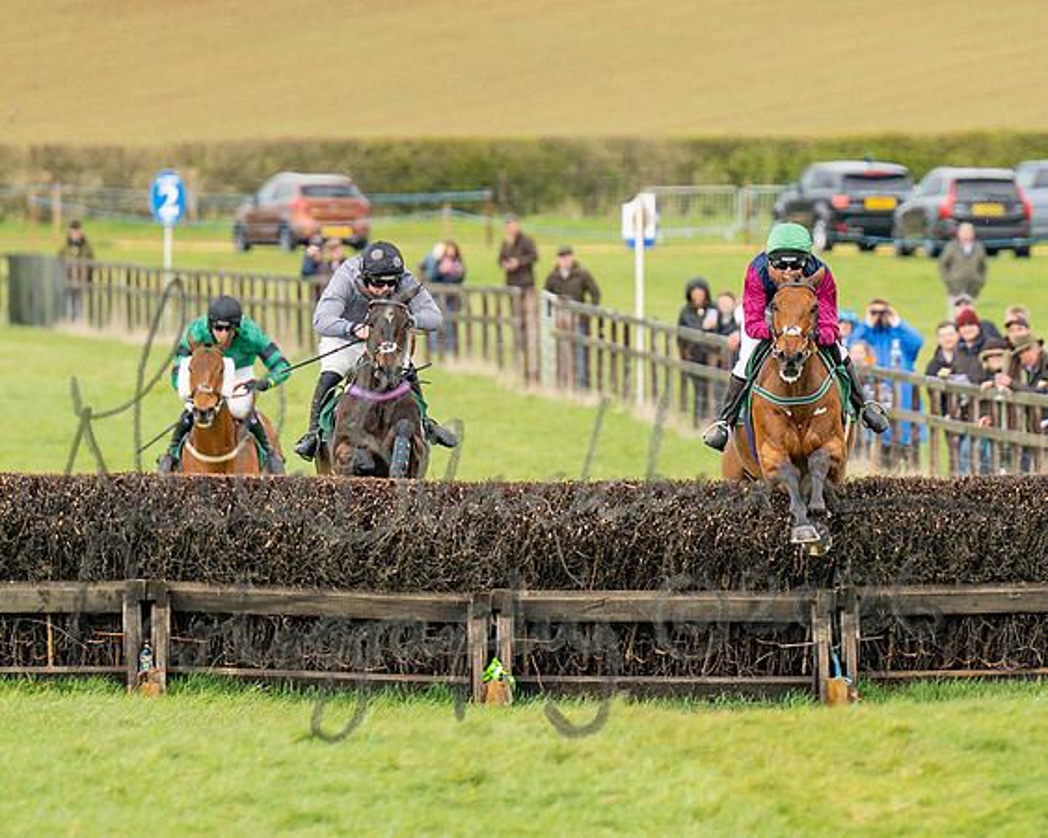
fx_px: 19475
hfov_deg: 3.1
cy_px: 320
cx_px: 712
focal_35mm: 628
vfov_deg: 2.5
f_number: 2.8
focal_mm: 180
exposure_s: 1/2000
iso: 200
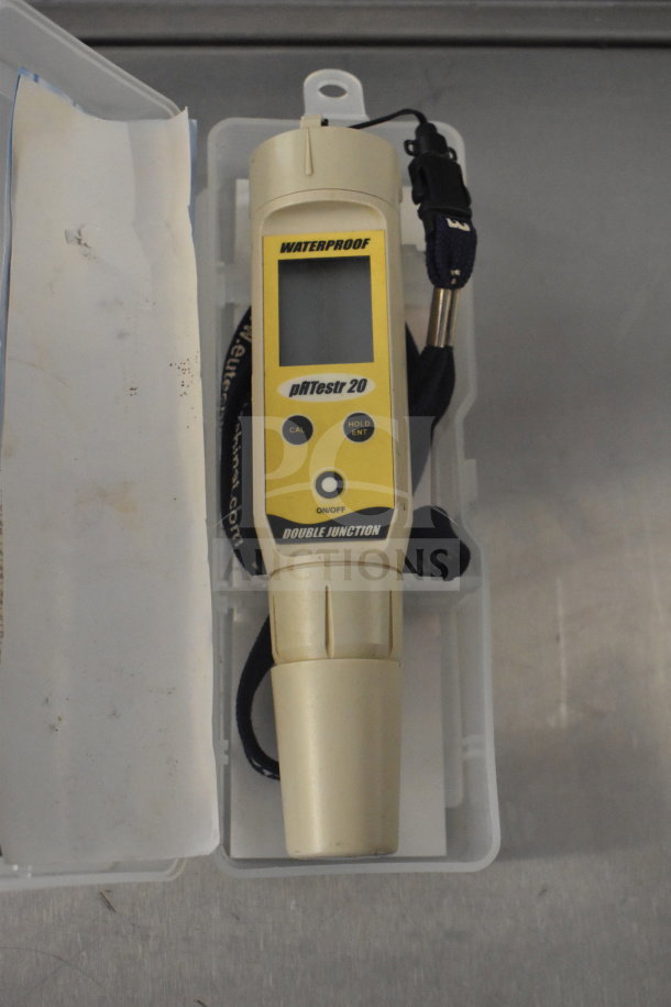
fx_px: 1342
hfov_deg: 28.1
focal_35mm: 48
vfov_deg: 41.1
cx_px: 336
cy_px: 504
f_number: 4.5
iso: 5600
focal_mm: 32
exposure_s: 1/50
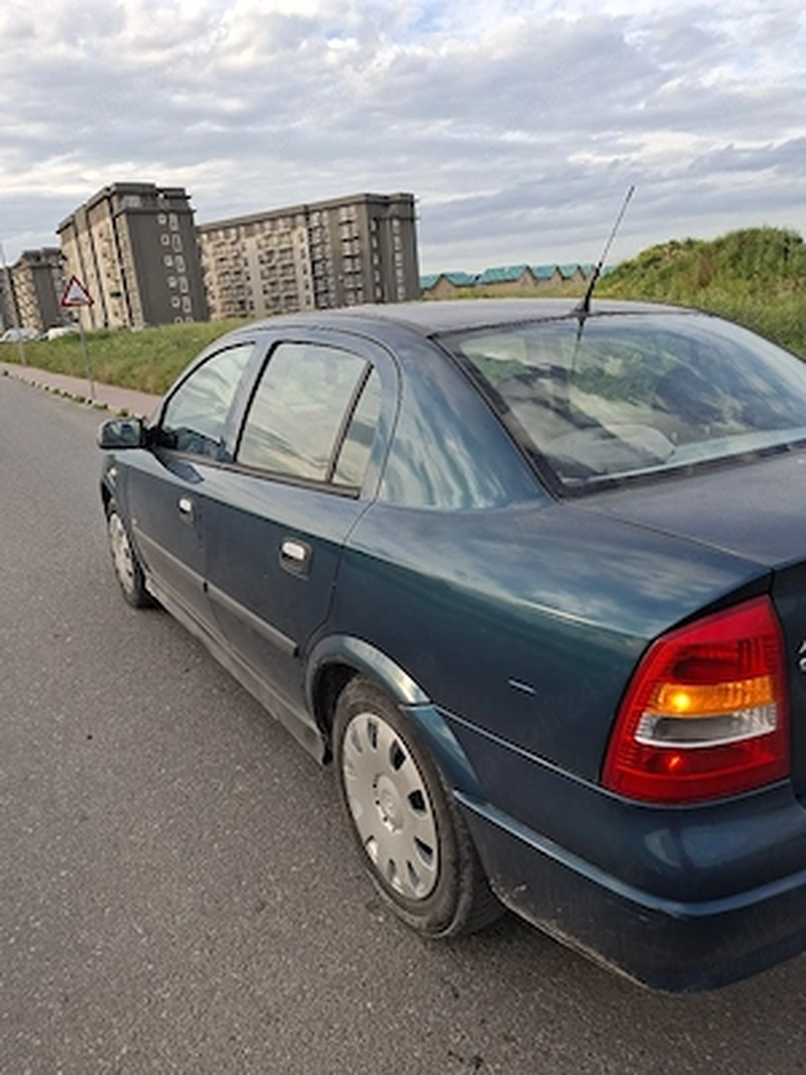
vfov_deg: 73.9
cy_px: 538
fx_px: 714
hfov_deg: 58.9
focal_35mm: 23
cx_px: 403
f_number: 1.8
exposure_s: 1/500
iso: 40
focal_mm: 5.54
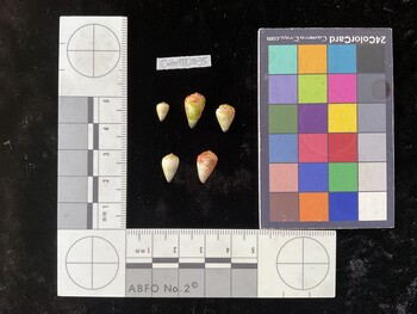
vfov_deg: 48.3
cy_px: 157
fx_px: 350
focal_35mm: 29
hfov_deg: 61.6
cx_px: 208
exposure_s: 1/60
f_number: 1.8
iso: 64
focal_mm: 3
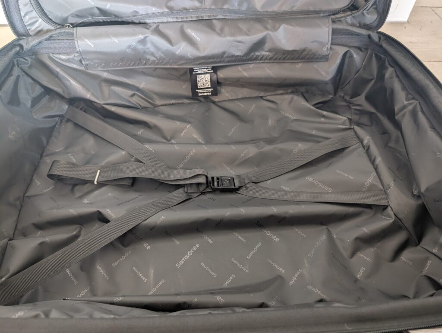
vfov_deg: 56.9
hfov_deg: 71.5
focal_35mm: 24
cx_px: 221
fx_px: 307
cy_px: 166
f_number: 1.68
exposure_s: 1/20
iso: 397
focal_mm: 6.9
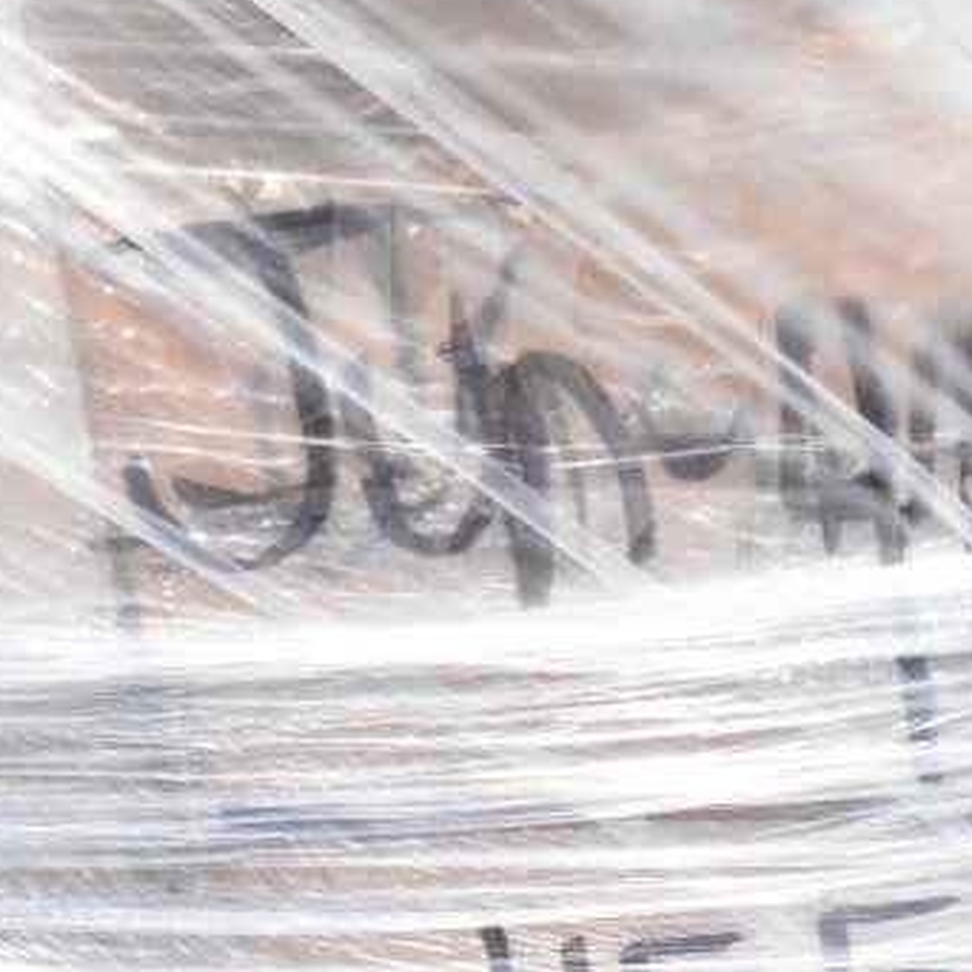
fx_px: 1303
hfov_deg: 40.8
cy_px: 398
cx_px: 576
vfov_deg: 40.8
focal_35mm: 41
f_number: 20
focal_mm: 18
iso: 6400
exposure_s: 1/1600
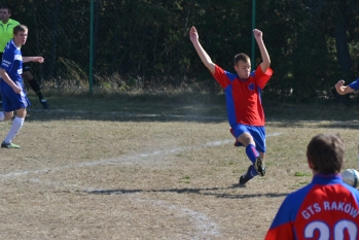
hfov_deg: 6.4
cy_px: 123
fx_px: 3212
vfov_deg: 4.3
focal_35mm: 322
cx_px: 253
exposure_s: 1/1600
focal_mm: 150
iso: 400
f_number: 5.6
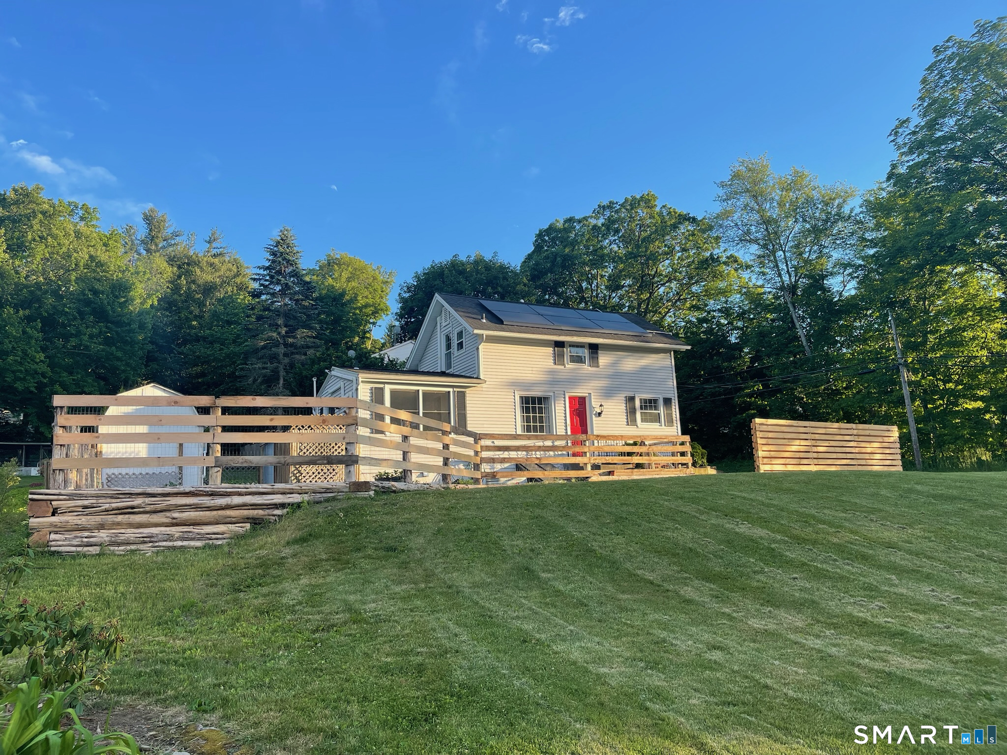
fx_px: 727
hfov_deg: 69.4
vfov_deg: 54.9
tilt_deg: +9.8
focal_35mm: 25
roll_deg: +1.9
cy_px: 378
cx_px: 504
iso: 32
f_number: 1.6
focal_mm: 5.1
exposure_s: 1/770
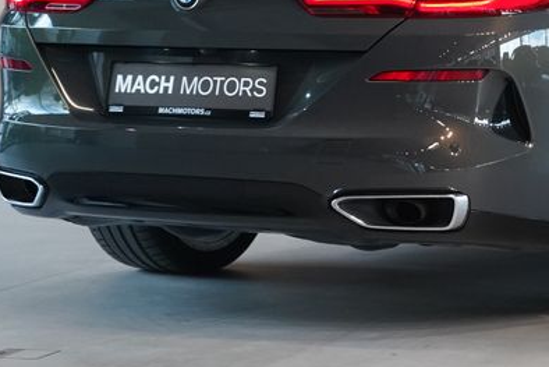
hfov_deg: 11.7
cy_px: -22
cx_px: 571
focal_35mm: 174
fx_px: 2654
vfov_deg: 7.9
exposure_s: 1/160
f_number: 5.6
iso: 4000
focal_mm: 67
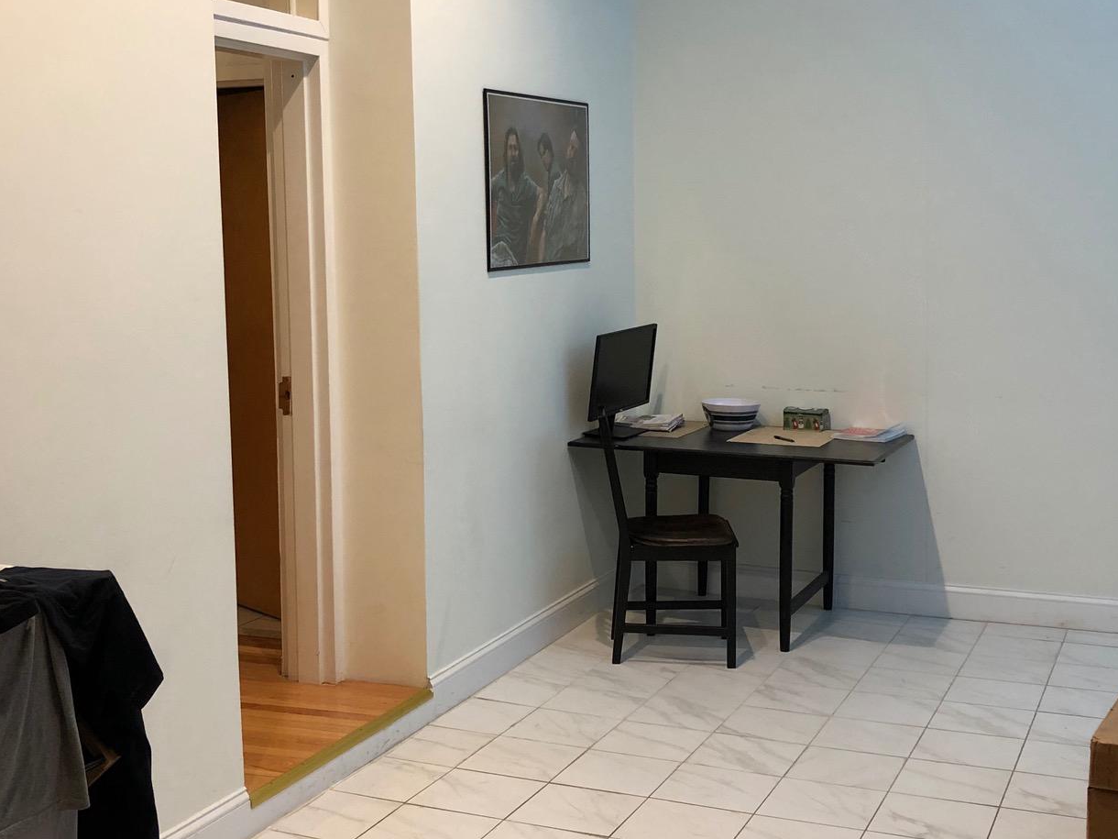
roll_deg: +0.6
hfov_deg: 40.4
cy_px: 392
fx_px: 1518
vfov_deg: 30.9
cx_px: 555
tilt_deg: -5.5
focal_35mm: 47
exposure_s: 1/15
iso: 40
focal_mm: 3.99
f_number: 1.8
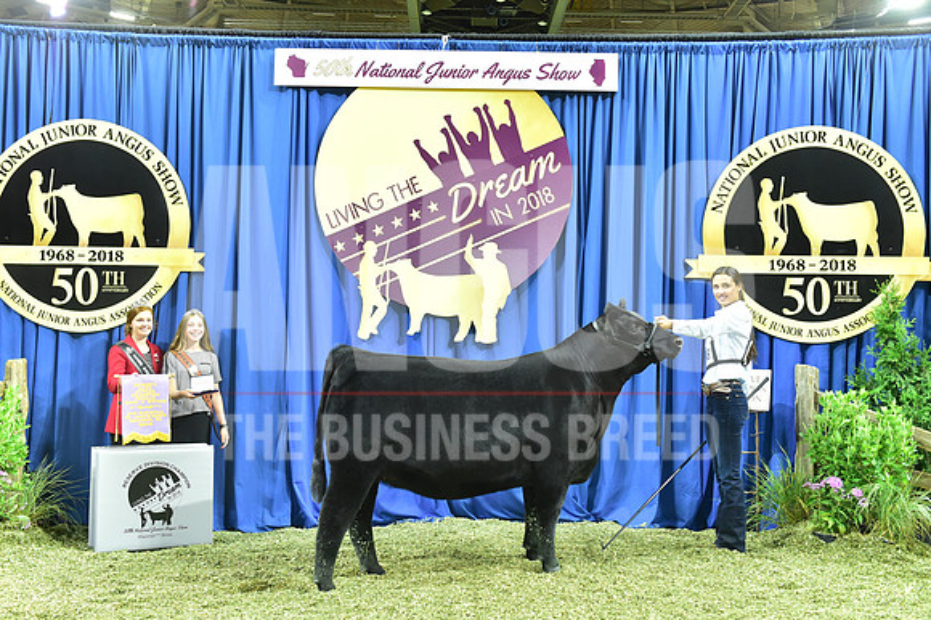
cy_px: 310
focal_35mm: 42
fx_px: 1086
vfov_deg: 31.9
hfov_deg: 46.4
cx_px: 466
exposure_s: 1/160
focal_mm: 42
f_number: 5
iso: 3200
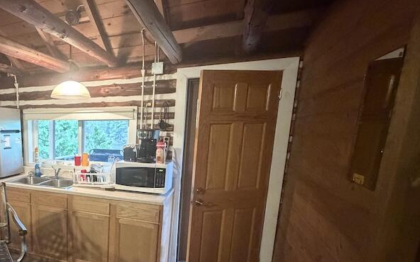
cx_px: 71
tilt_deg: -11.5
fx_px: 286
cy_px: 184
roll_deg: +0.2
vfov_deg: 48.0
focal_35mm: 25
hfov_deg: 64.6
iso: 1250
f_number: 2.2
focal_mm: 2.22
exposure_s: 1/40
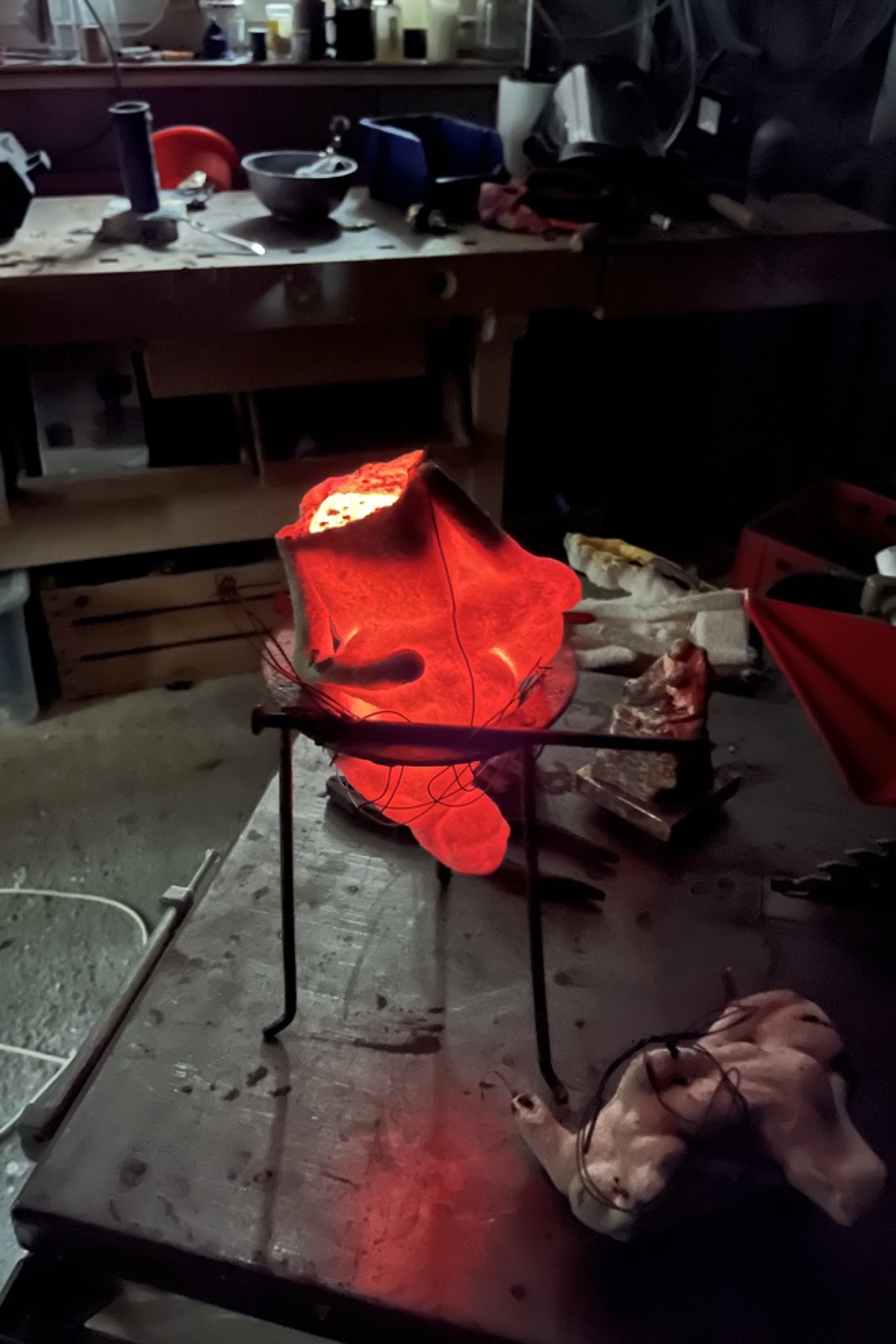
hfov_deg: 46.4
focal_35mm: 28
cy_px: 686
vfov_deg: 65.5
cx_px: 451
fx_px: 1046
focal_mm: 5.1
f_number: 1.6
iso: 3200
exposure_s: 1/2
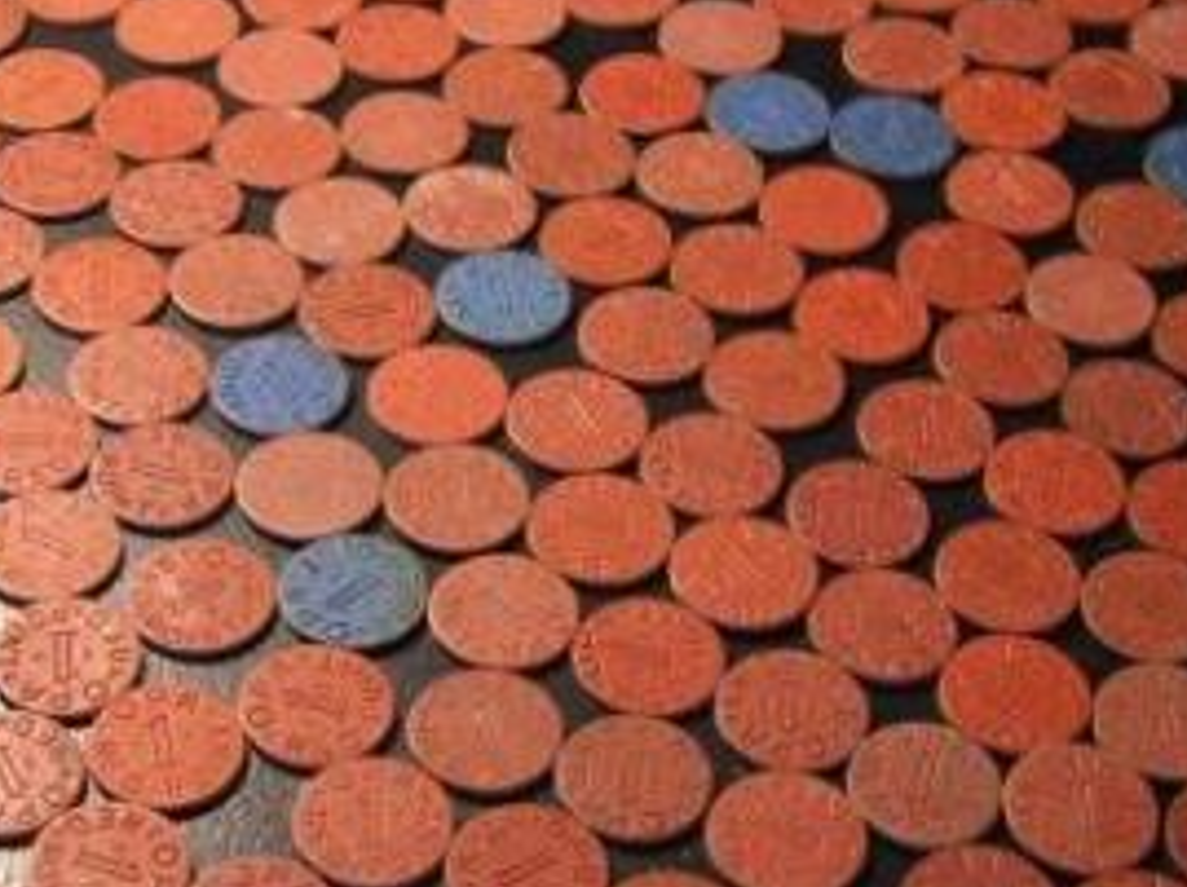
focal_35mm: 86
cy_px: 556
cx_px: 503
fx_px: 2945
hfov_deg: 22.8
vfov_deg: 17.1
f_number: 2.7
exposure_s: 1/60
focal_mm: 6.2
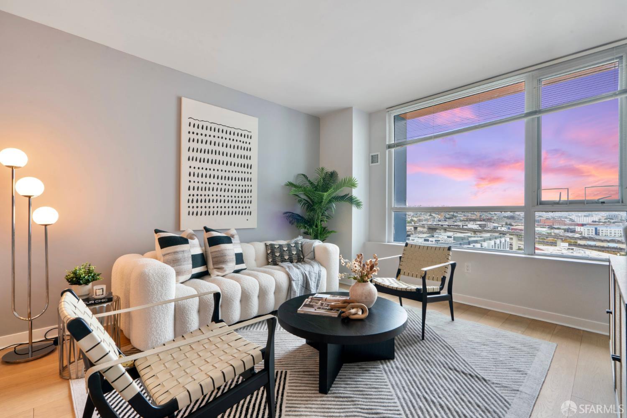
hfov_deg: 96.7
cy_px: 209
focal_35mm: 16
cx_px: 314
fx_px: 279
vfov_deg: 73.7
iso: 400
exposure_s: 1/2.5
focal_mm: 16
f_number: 14
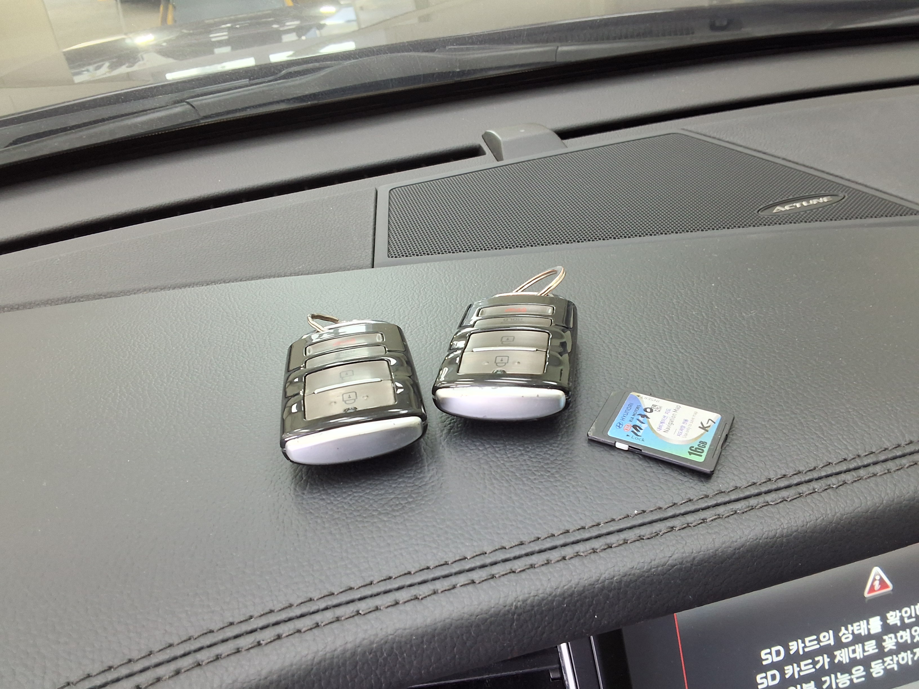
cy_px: 344
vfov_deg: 49.7
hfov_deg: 63.4
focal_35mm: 28
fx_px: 743
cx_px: 460
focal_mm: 2.91
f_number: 1.9
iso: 160
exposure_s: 1/40
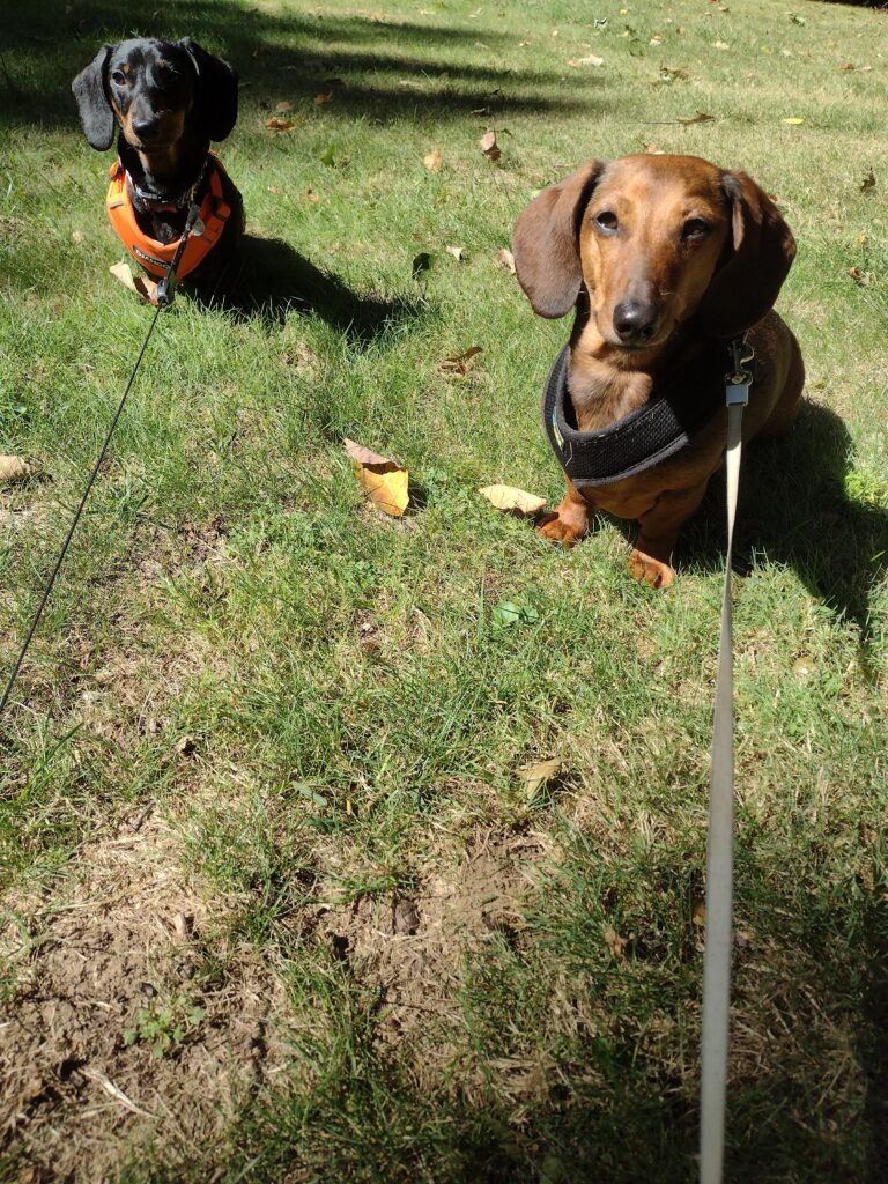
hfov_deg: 51.4
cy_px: 592
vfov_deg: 65.3
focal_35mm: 27
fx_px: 924
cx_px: 444
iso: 100
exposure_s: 1/1308
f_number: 1.7
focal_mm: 4.71
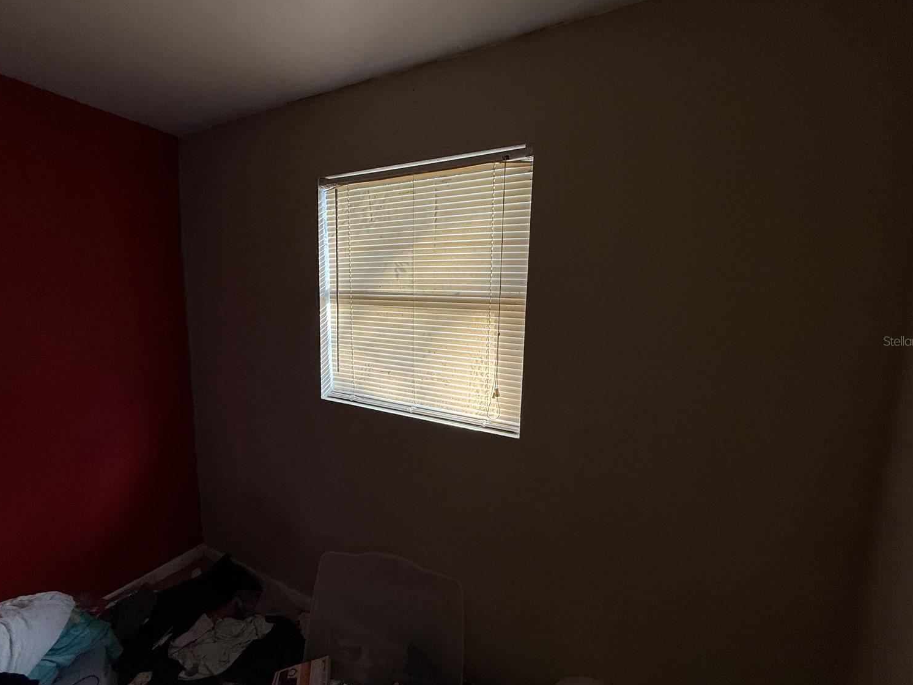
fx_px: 396
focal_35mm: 15
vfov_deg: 81.8
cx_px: 452
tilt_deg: -6.5
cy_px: 341
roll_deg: -1.1
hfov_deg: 98.2
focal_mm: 2.22
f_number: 2.2
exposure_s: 1/99
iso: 100
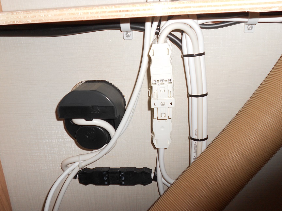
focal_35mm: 32
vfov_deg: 44.2
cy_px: 106
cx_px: 141
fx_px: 261
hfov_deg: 56.8
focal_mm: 5.8
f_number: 3.6
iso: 80
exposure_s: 1/30
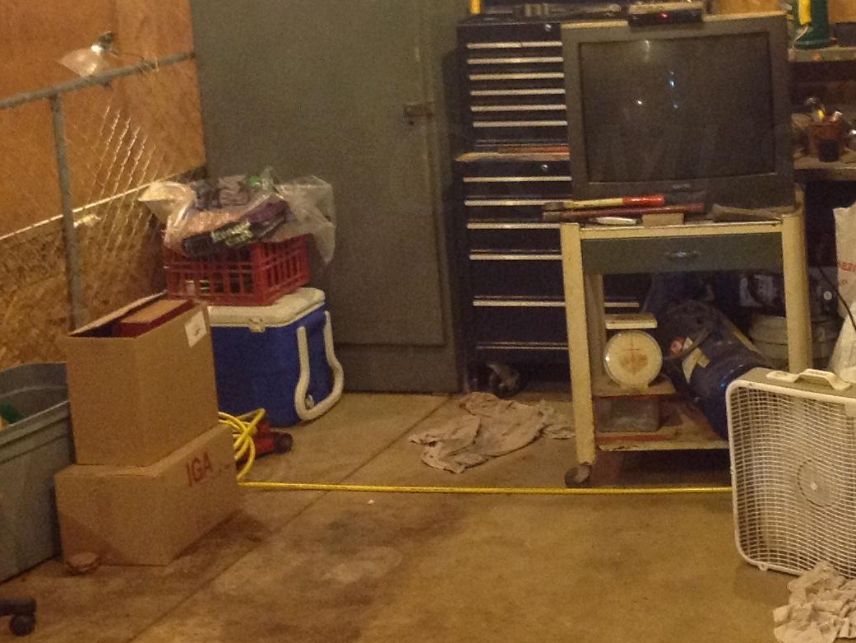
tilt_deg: -9.3
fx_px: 2152
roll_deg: +4.2
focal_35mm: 87
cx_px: 599
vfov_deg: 16.9
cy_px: 169
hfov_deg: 22.4
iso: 250
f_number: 2.4
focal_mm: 4.28
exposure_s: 1/15
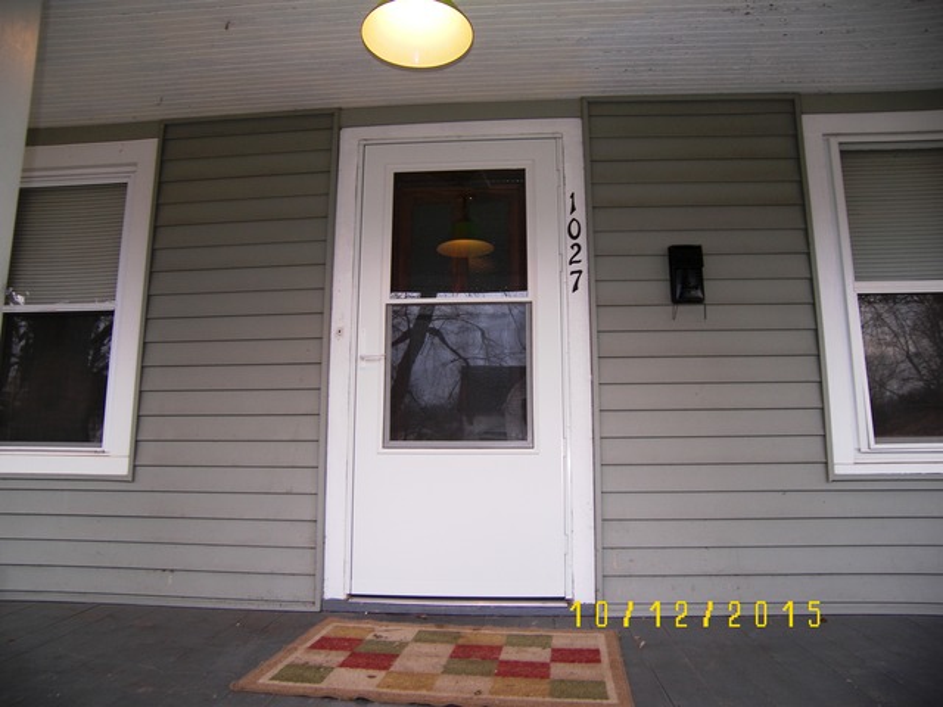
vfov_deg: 56.8
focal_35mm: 24
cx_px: 472
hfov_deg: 71.6
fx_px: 654
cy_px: 354
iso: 50
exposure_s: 1/30
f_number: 2.8
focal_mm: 5
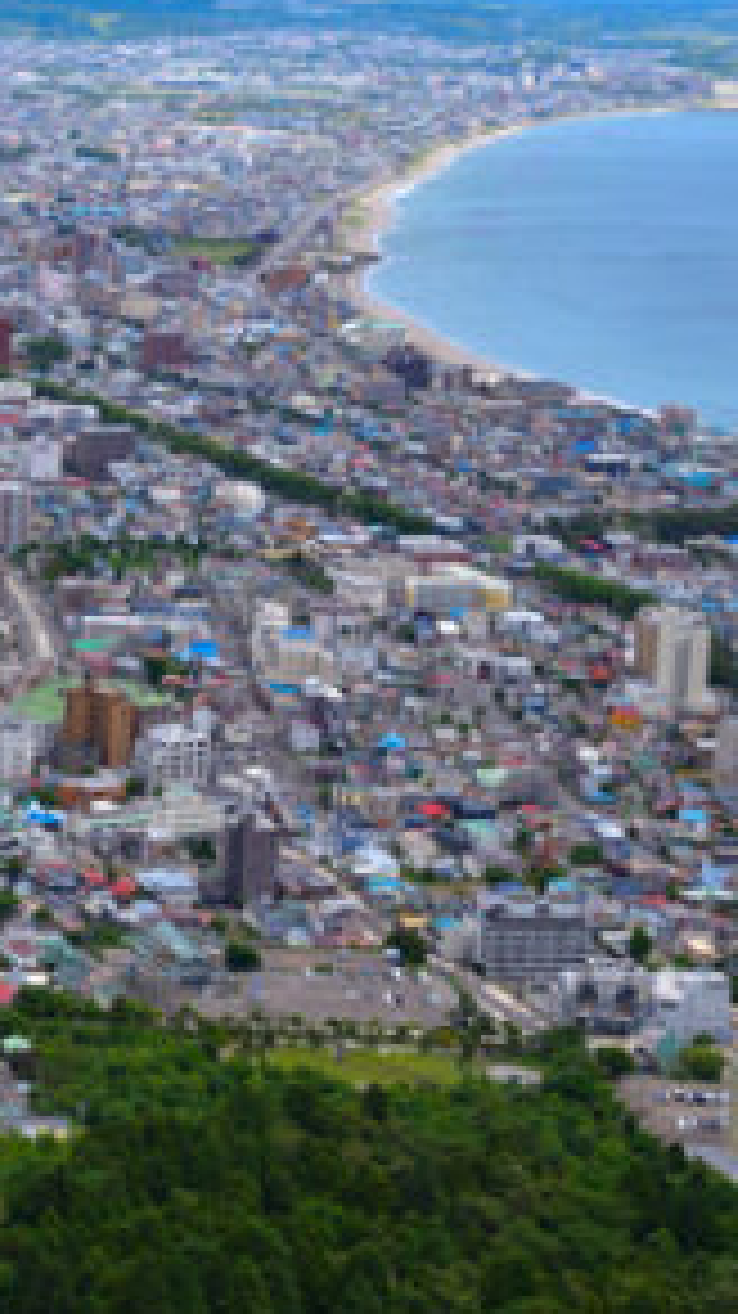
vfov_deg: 25.2
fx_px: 2926
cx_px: -324
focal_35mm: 84
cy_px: 472
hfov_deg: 13.6
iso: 200
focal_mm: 26
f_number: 10
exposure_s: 1/400
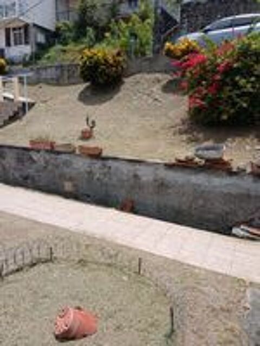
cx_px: 130
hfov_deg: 53.1
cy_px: 173
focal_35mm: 26
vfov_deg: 67.3
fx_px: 260
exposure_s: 1/712
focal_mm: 3.98
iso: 20
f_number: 1.8
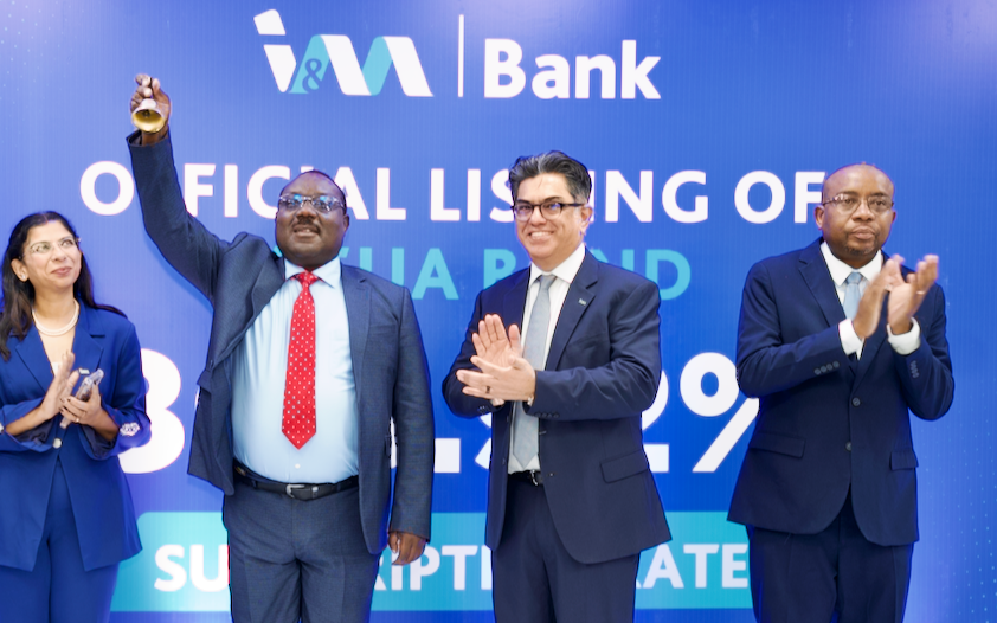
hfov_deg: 32.0
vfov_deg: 20.4
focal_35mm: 63
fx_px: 1718
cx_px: 309
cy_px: 460
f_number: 2.8
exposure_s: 1/125
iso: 1000
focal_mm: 40.8
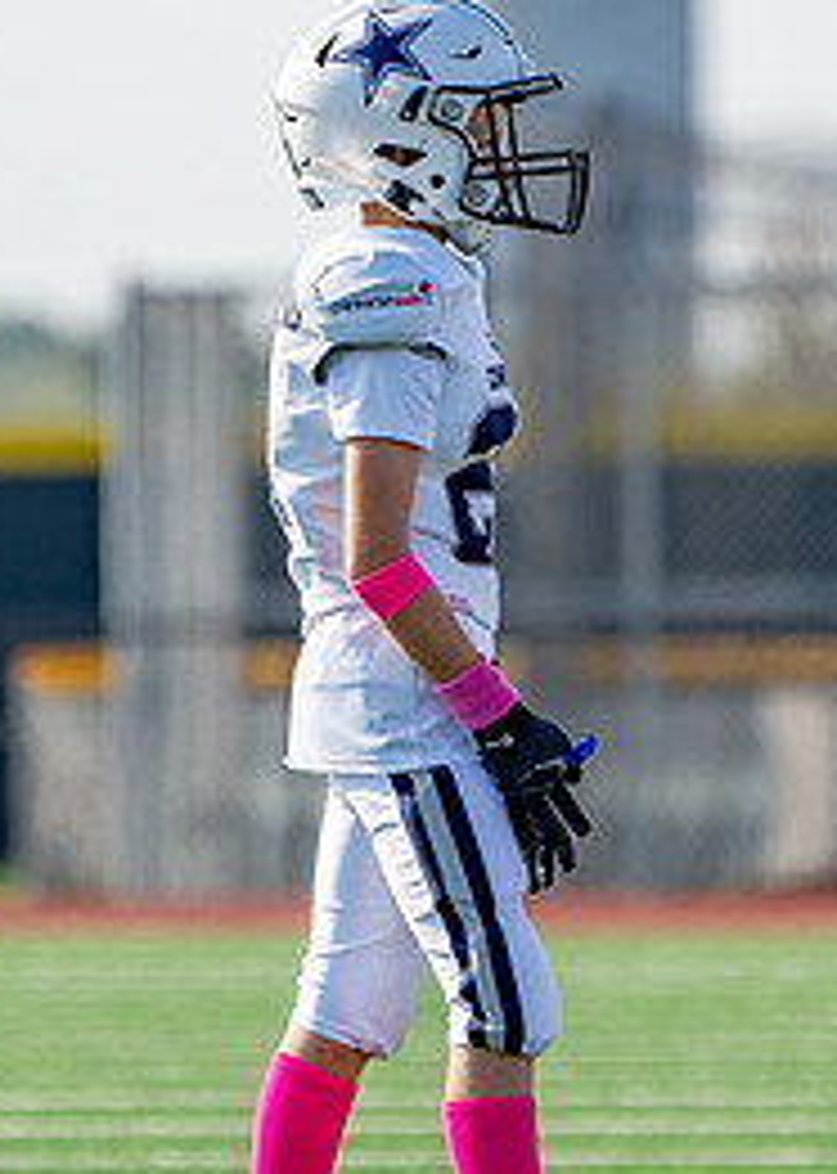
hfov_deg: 1.4
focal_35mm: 1004
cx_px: 403
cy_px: 535
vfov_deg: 2.0
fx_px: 33464
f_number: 5.6
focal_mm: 397
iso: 320
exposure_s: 1/1250
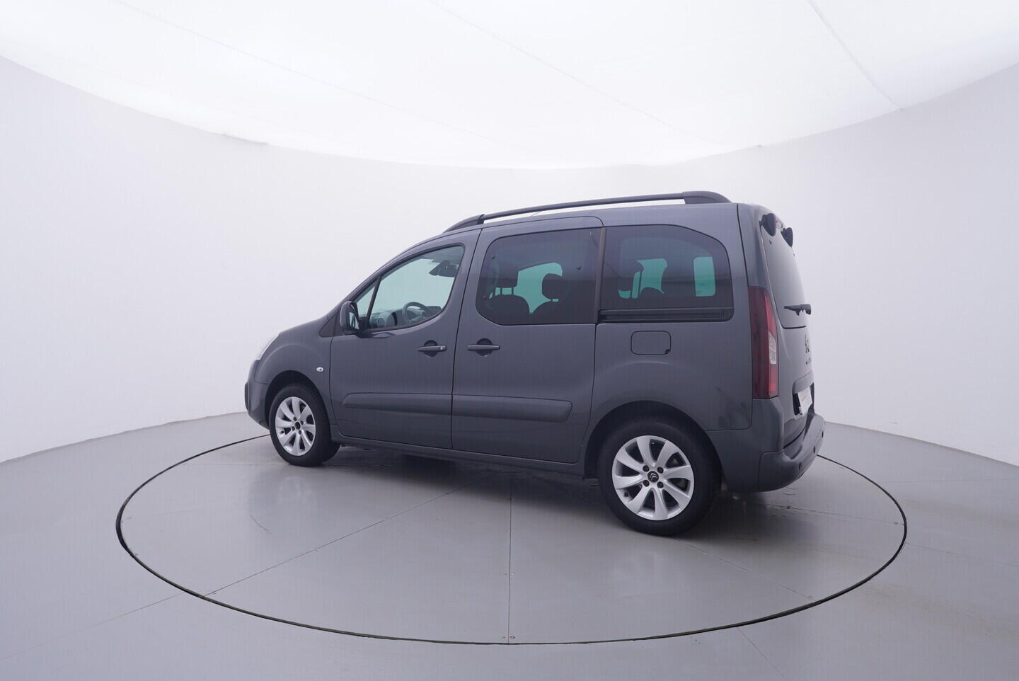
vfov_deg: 56.2
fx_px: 637
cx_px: 510
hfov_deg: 77.3
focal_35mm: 22
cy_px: 340
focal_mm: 15
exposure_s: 1/80
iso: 200
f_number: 5
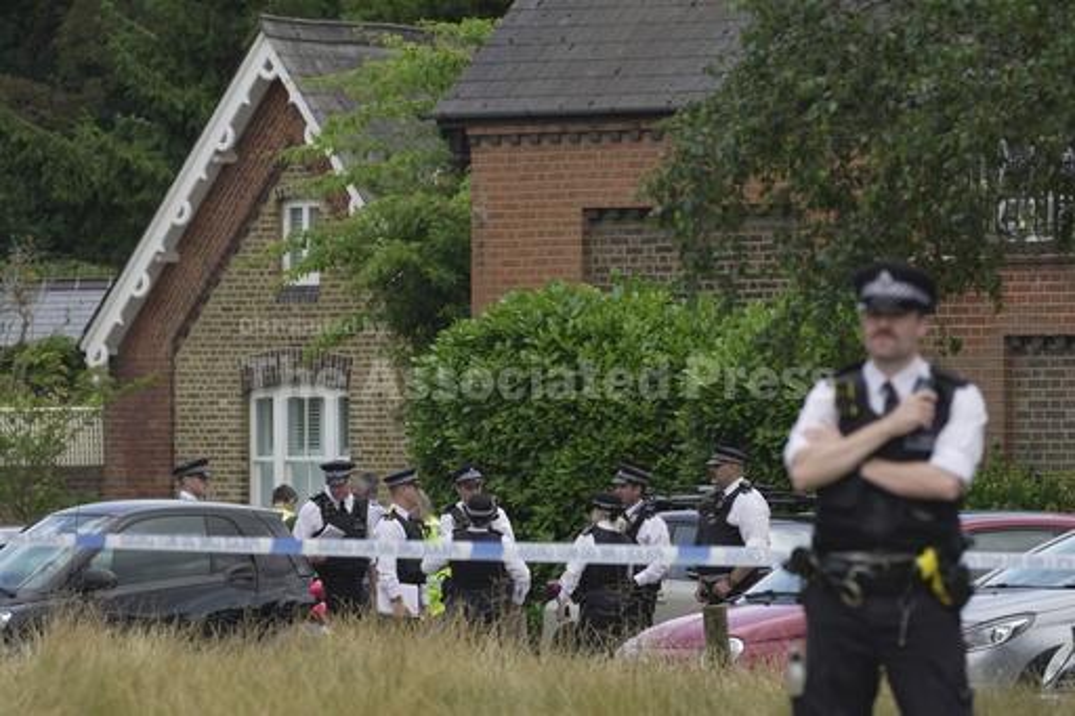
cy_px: 358
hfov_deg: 8.5
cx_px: 538
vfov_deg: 5.7
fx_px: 7194
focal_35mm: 241
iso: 320
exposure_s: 1/640
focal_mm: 241
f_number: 6.3
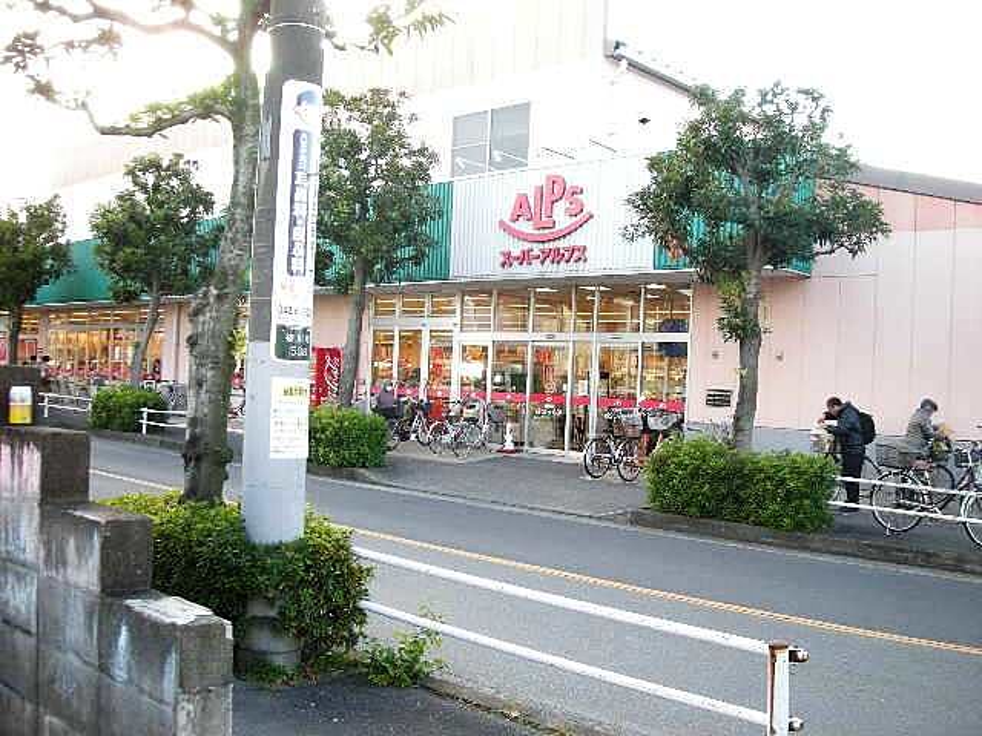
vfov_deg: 40.7
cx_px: 491
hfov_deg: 52.6
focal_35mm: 35
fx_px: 993
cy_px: 368
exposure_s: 1/59.7
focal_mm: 5.7
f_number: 2.8
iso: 85
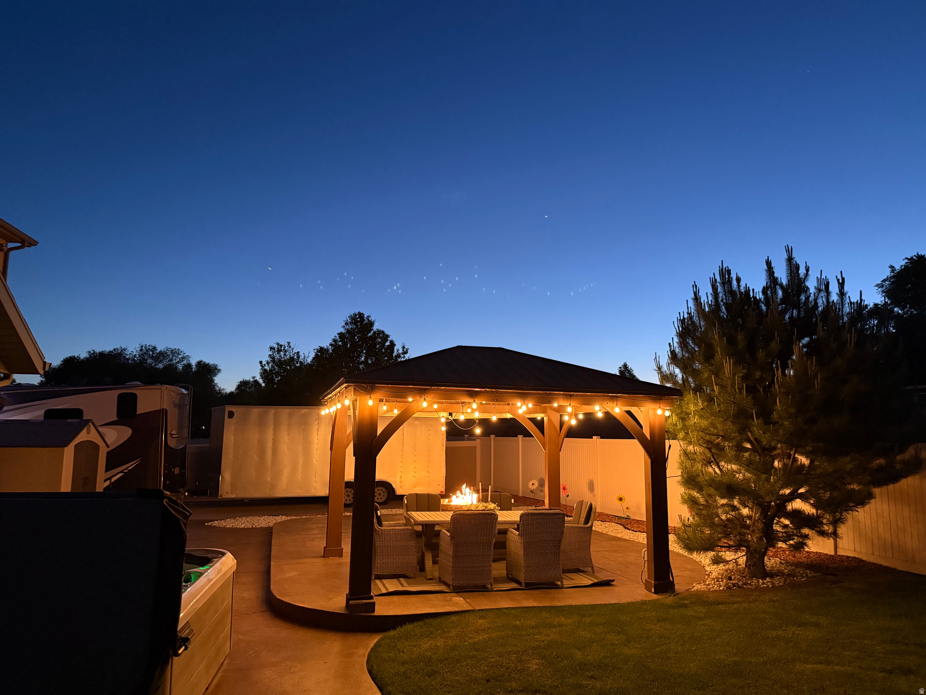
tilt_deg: +8.0
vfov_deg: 56.8
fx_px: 642
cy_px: 348
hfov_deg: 71.6
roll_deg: -0.8
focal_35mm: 24
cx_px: 463
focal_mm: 6.76
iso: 1000
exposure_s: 1/40
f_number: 1.78
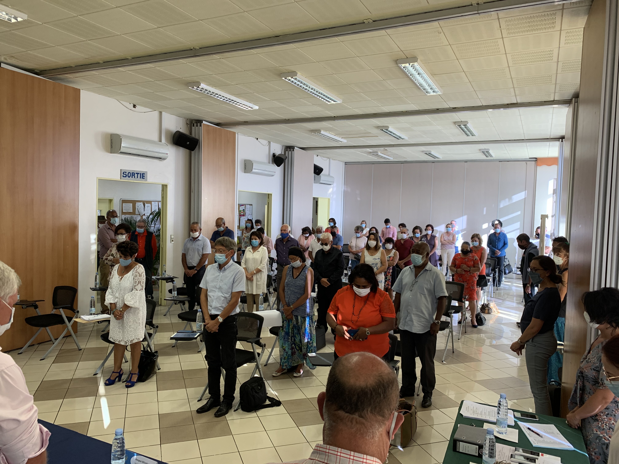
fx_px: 465
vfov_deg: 53.1
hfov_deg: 67.3
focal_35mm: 26
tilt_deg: -3.2
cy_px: 232
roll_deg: -1.3
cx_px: 310
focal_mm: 4.25
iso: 80
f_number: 1.8
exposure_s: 1/121
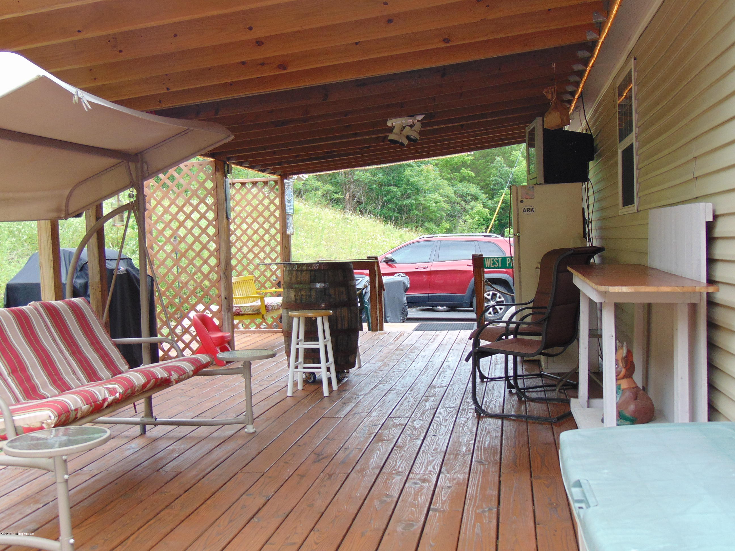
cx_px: 368
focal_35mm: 39
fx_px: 828
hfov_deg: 47.9
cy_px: 276
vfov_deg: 36.8
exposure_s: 1/30
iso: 100
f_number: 3.3
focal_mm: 6.9
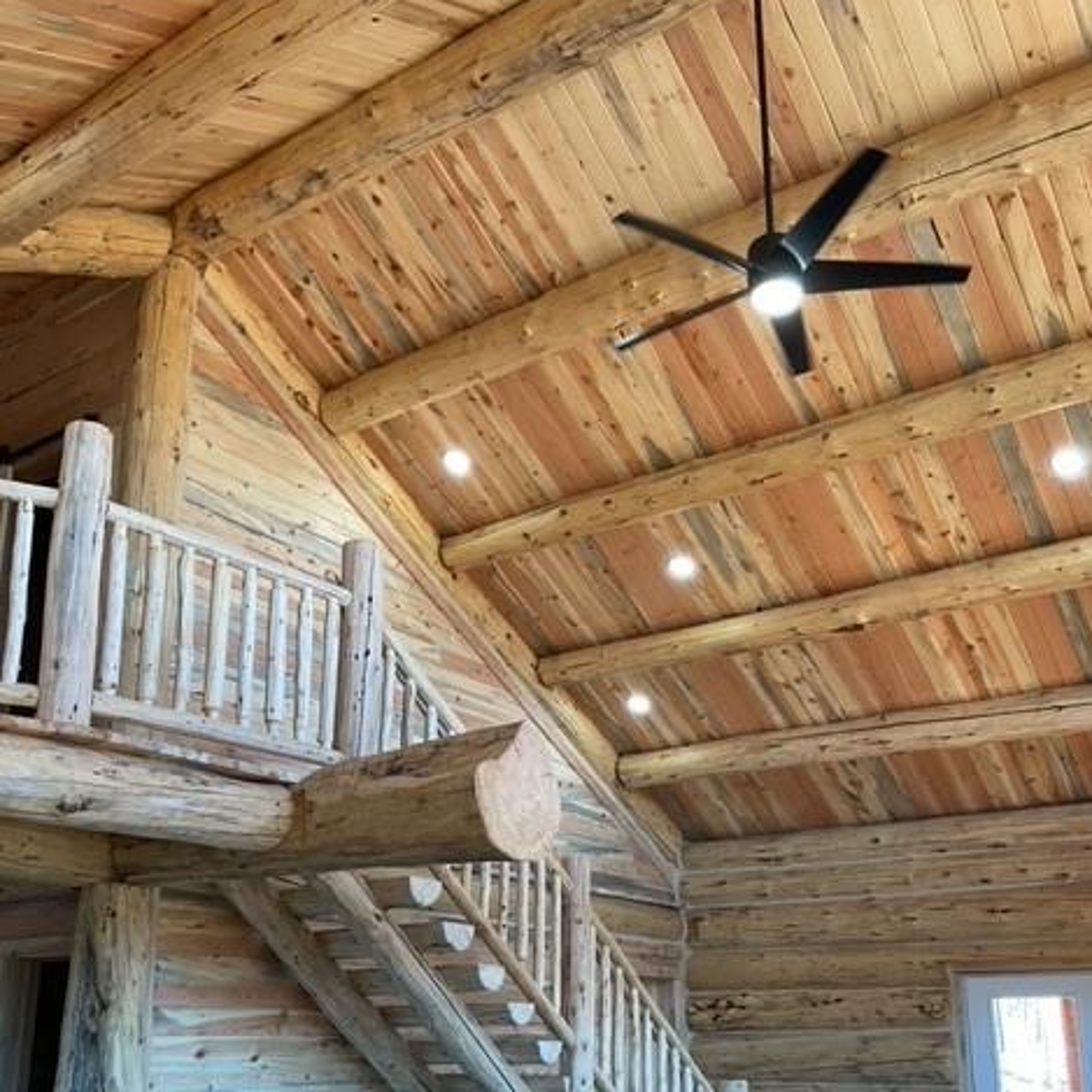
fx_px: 1249
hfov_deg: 47.2
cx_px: 540
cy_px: 719
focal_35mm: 35
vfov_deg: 46.5
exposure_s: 1/60
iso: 40
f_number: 1.8
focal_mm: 3
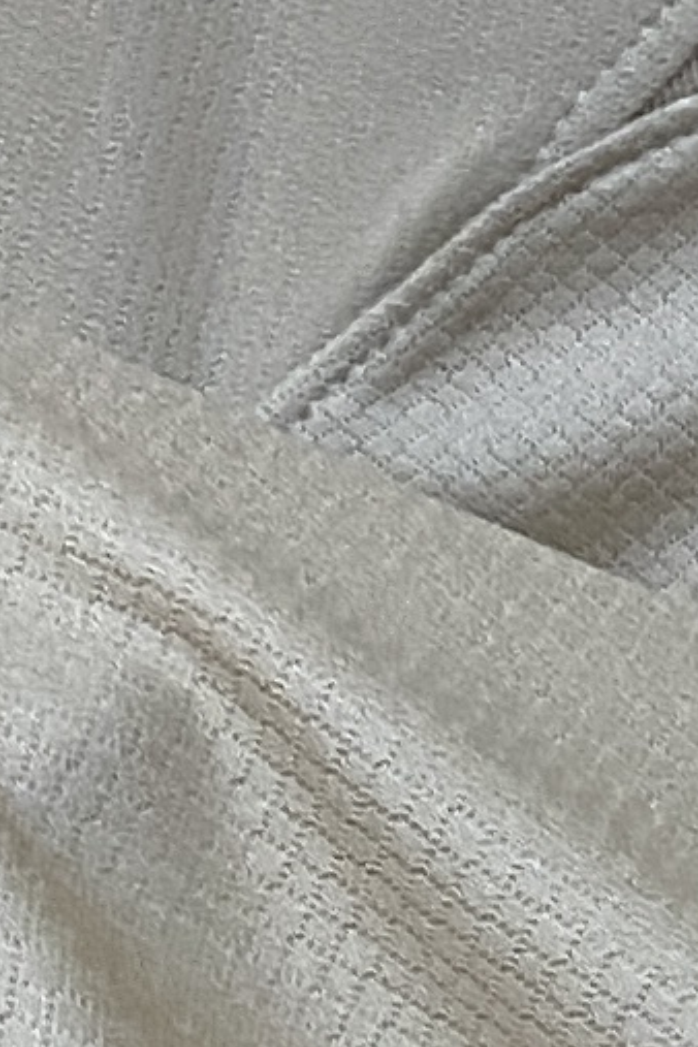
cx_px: 2385
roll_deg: -1.3
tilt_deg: -6.4
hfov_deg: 5.8
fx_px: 6252
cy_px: 1105
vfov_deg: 9.5
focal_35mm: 215
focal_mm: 4.25
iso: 125
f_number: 1.8
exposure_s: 1/50
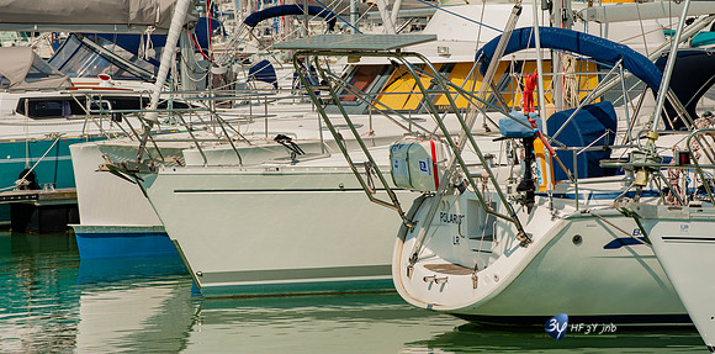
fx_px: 3969
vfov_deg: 5.1
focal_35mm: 215
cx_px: 358
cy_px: 116
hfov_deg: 10.3
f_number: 13
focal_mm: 200
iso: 400
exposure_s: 1/640
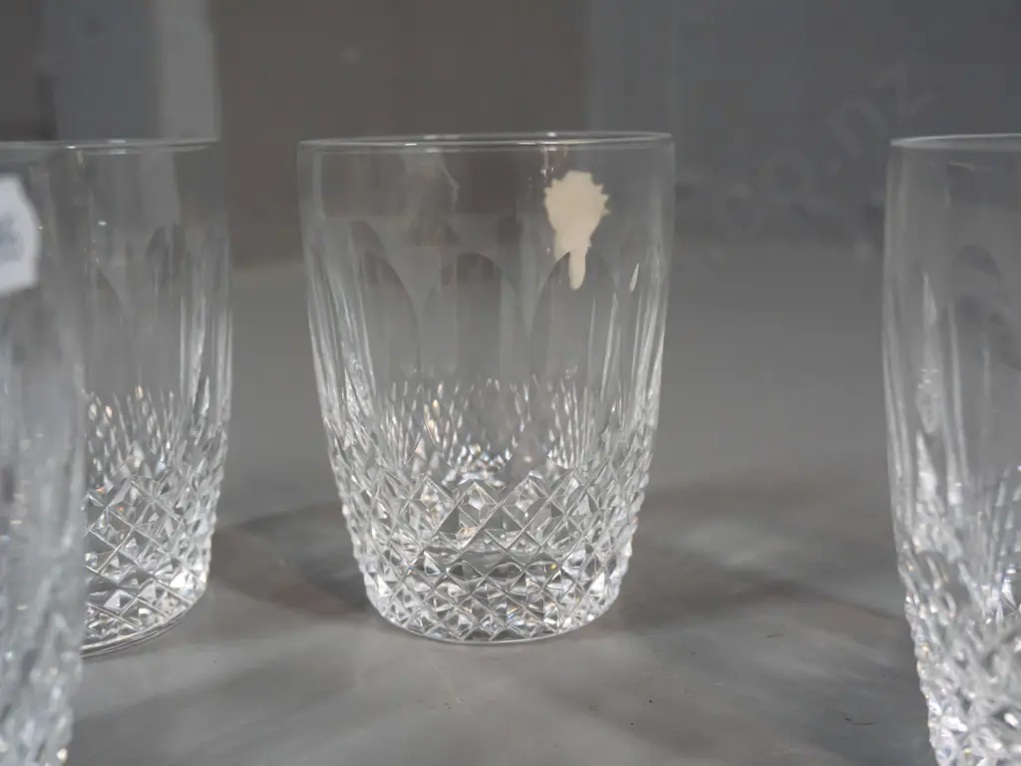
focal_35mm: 40
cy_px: 383
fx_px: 1180
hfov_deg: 46.8
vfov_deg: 36.0
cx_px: 510
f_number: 5
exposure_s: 1/160
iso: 2500
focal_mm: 20
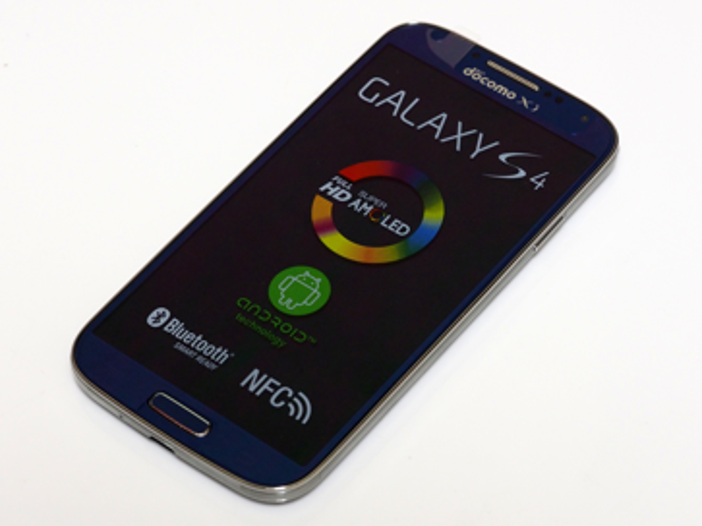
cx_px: 354
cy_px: 239
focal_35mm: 139
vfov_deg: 10.7
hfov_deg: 14.2
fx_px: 2818
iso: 1600
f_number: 6.3
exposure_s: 1/8
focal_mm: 60
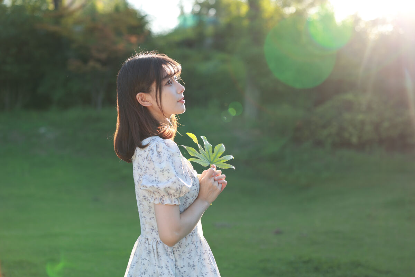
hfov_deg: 28.8
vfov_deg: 19.5
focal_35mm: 70
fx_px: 807
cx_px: 208
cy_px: 138
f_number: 2.8
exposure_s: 1/250
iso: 100
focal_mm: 70
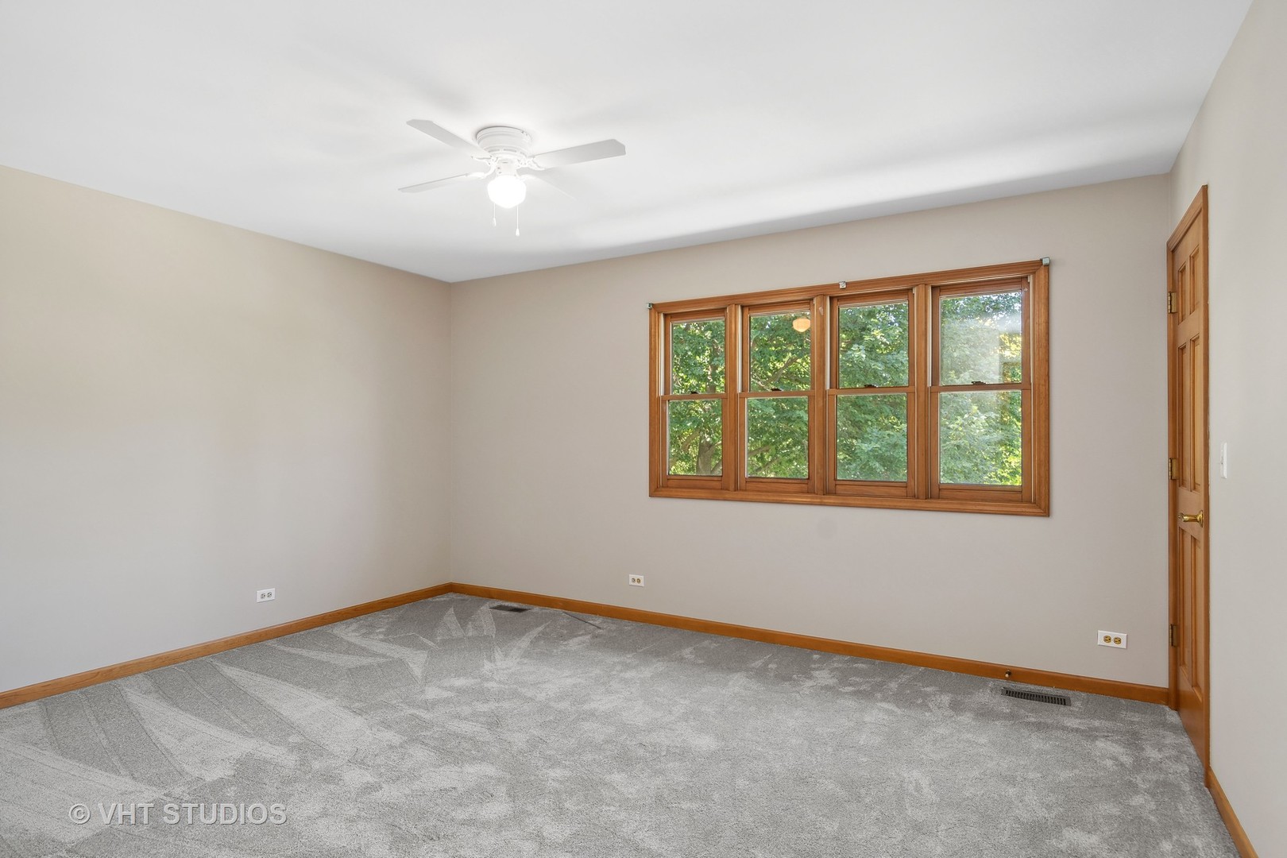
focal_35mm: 18
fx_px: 643
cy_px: 429
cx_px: 644
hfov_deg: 90.0
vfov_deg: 67.4
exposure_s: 1/6
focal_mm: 12
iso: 250
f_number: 8
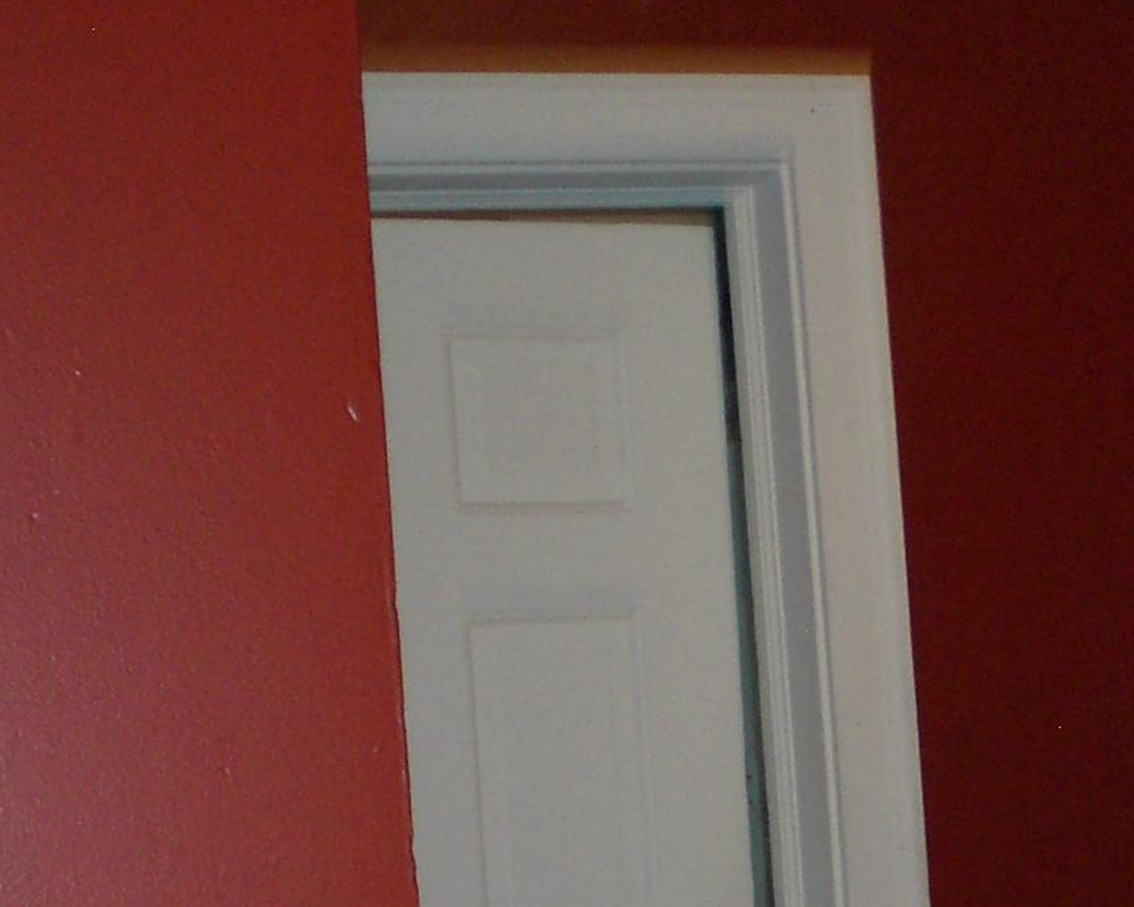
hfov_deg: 21.3
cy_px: 834
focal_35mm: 89
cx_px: 871
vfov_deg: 17.0
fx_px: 2987
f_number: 3.1
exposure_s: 1/30
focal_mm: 6.3
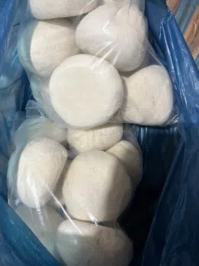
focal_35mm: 30
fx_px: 230
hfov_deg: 46.7
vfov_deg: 59.9
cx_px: 90
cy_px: 123
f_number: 1.6
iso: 200
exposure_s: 1/50
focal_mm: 5.96
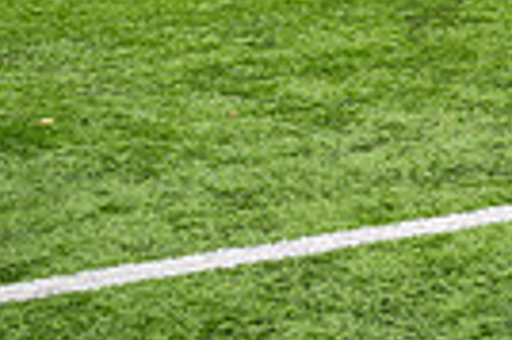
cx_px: 588
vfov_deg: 8.0
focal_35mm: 165
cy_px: -250
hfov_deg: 12.2
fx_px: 2344
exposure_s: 1/500
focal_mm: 38
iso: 100
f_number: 2.8
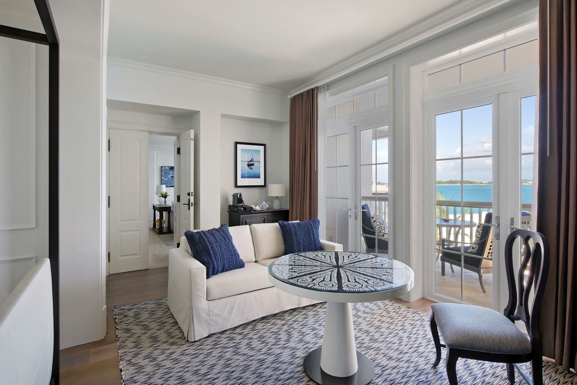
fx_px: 289
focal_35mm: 18
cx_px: 288
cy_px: 192
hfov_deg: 90.0
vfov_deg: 67.4
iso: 64
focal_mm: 18
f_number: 16
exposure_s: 1.6
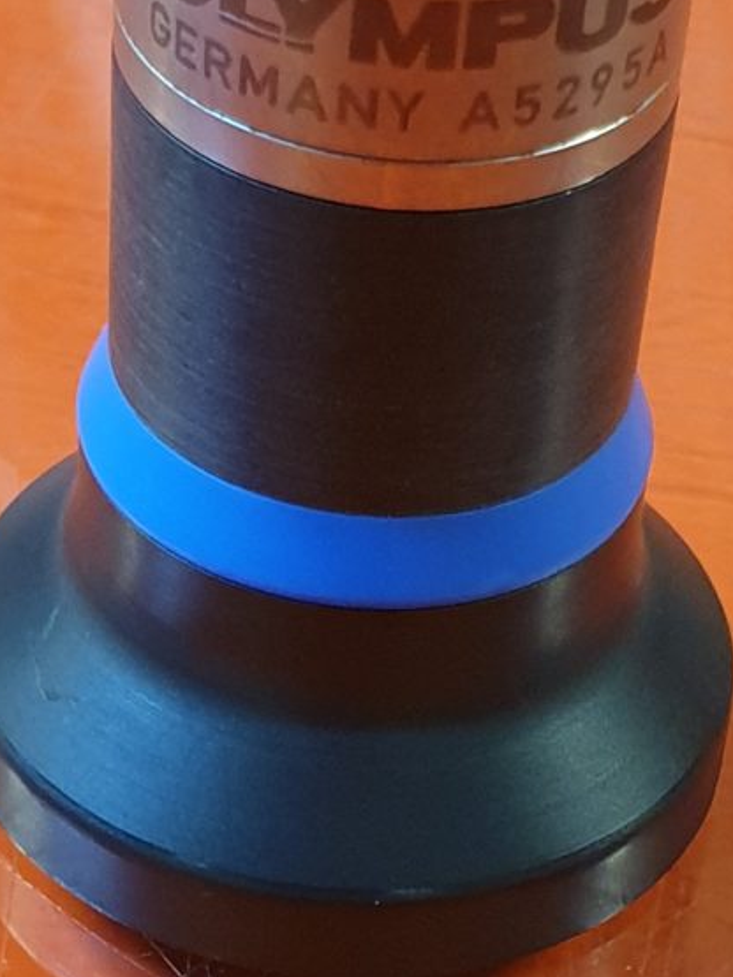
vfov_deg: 16.2
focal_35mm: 120
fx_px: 3389
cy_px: 885
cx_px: 402
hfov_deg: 12.3
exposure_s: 1/33
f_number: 2.4
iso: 250
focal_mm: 4.3
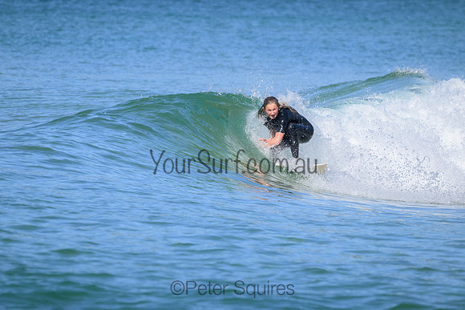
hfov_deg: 3.4
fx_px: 7751
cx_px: 232
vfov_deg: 2.3
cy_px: 155
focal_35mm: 600
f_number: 11
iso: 1000
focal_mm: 600
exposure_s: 1/2000
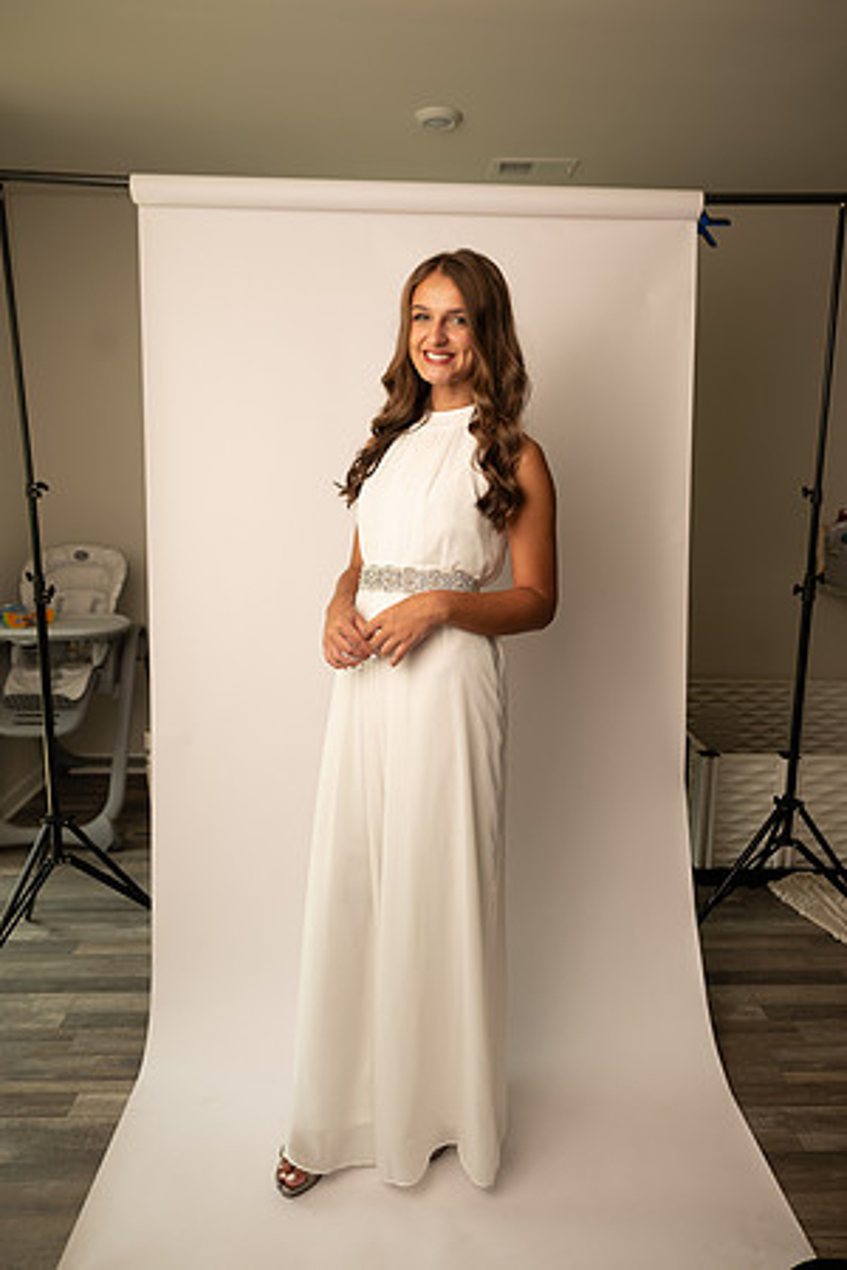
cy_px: 635
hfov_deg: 53.1
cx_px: 424
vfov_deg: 73.7
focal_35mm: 24
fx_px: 847
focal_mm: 24
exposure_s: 1/160
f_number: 3.2
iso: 100
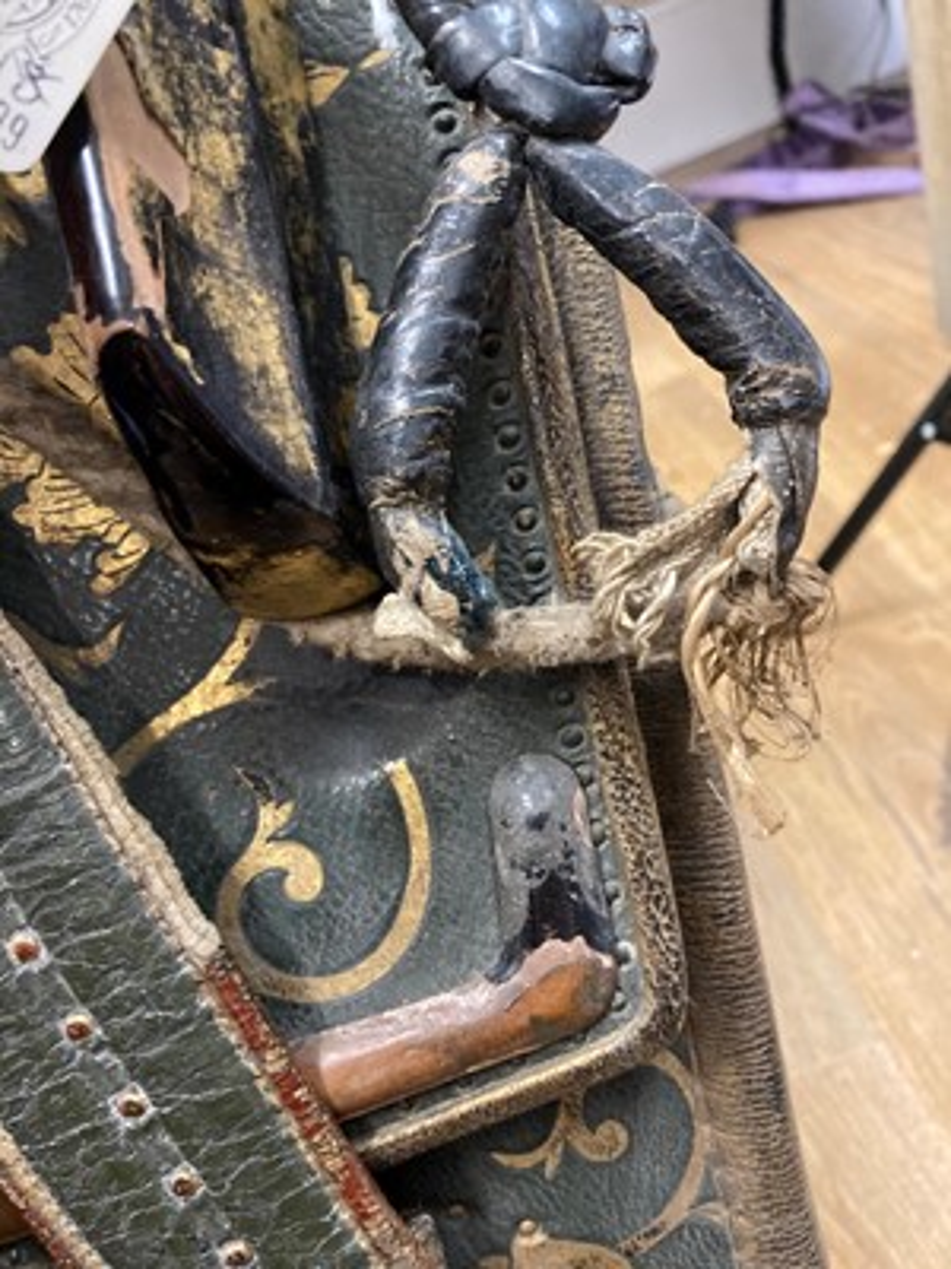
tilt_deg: -32.2
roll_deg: +23.0
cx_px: 476
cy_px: 634
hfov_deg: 49.7
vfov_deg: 63.4
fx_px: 1026
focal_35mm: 28
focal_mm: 3.99
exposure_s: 1/25
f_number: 1.8
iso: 320
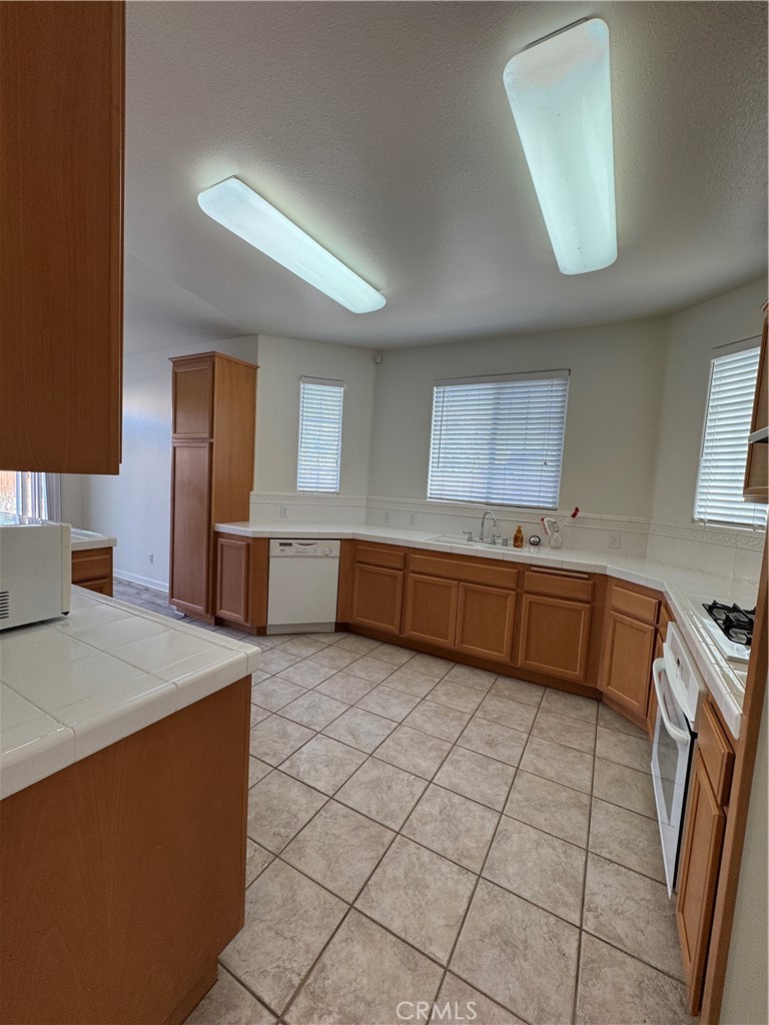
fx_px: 415
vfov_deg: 102.1
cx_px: 384
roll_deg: -2.8
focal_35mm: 14
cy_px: 512
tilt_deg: -6.1
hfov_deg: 85.7
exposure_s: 1/120
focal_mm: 2.22
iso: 80
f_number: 2.2
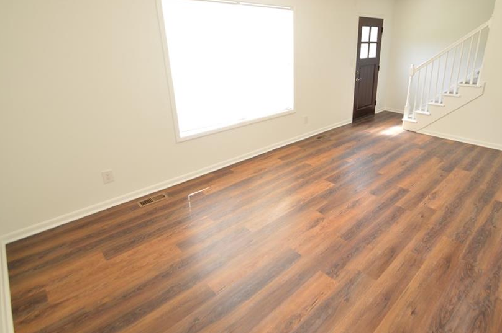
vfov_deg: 63.8
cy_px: 130
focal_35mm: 19
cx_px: 301
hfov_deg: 85.9
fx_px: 265
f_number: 4.5
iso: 400
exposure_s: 1/80
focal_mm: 10
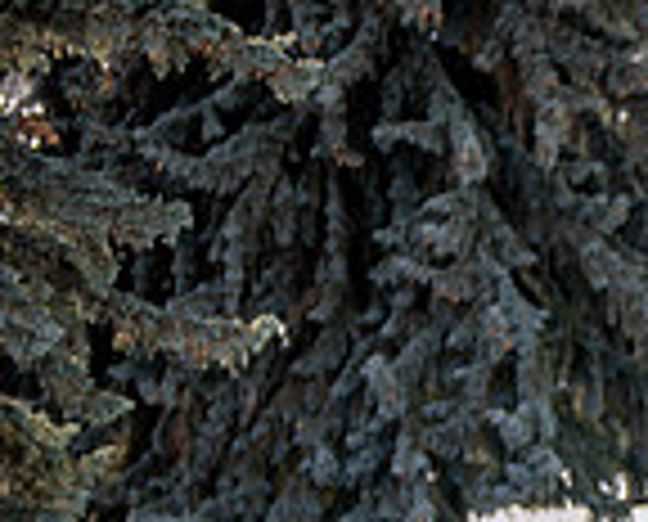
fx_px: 4096
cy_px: 471
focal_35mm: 213
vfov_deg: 7.3
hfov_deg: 8.5
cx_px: 1349
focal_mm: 50
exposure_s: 1/6400
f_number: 1.2
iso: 200
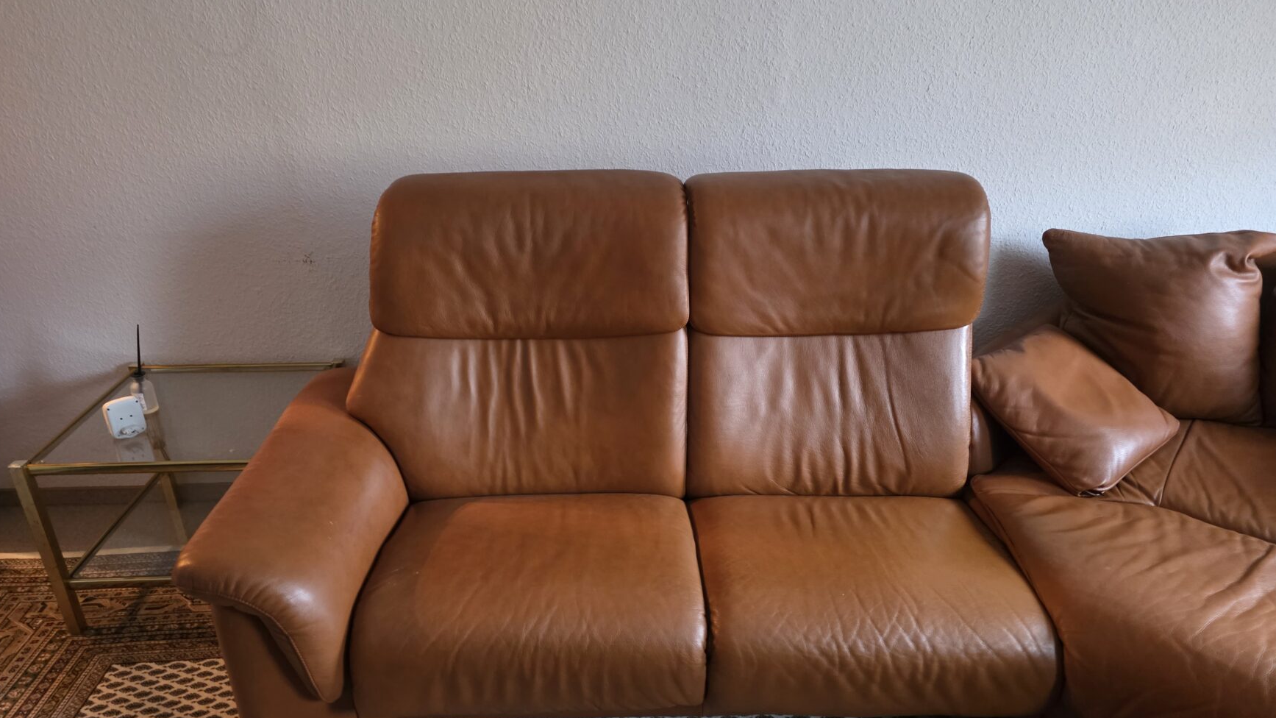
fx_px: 880
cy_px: 396
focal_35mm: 26
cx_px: 619
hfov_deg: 71.9
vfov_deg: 44.3
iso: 1250
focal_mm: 6.3
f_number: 1.7
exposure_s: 1/33.3
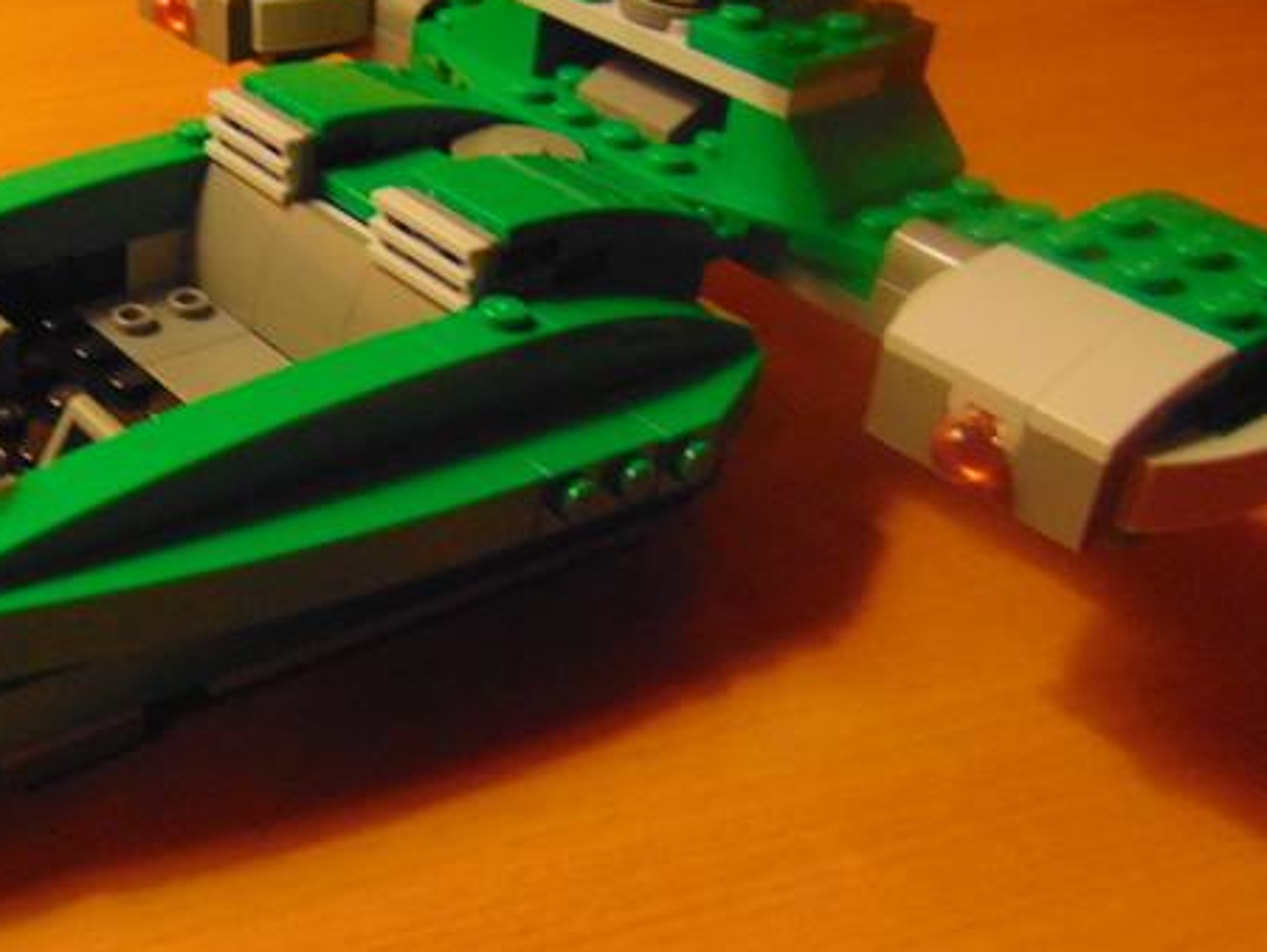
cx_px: 124
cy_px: 418
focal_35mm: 50
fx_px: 1831
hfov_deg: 35.8
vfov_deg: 29.1
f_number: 3
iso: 320
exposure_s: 1/30
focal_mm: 4.5
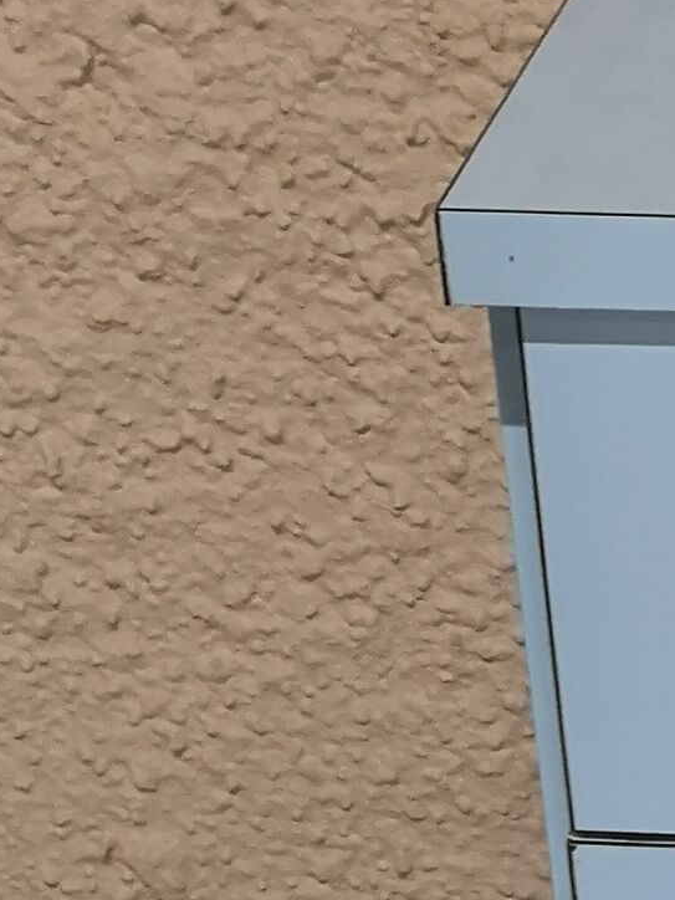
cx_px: 1375
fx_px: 3536
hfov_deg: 10.1
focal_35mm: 136
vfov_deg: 13.2
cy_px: 1566
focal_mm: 5.58
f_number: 1.8
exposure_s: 1/33.3
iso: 160
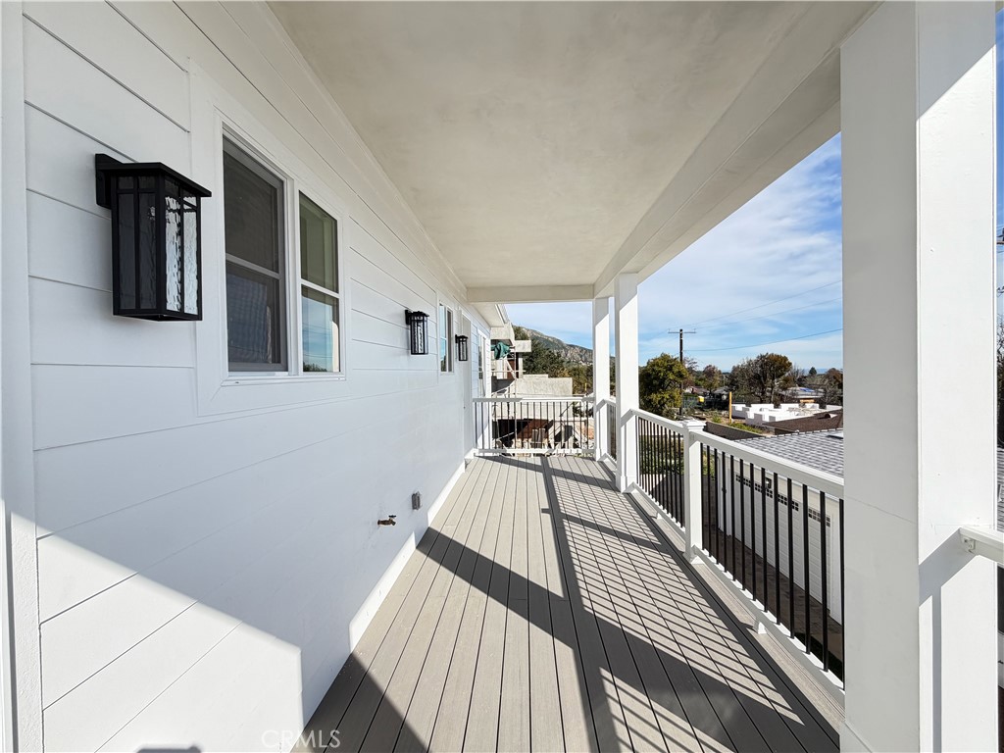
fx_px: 406
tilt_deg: -1.1
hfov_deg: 102.1
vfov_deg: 85.7
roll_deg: +1.3
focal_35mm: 14
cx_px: 502
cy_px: 376
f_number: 2.2
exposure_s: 1/770
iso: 40
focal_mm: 2.22
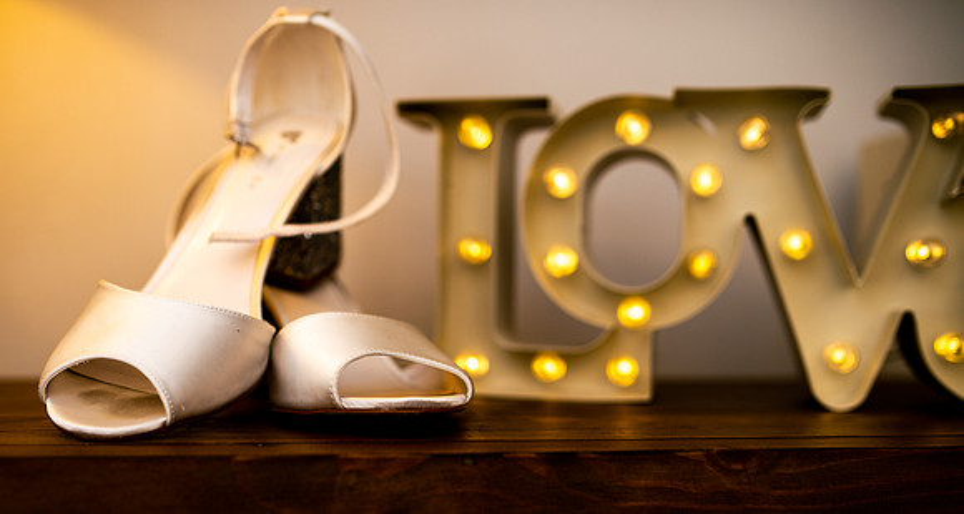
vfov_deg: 26.5
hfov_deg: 47.9
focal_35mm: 43
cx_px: 412
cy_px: 356
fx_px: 1082
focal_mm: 35
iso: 100
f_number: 2.2
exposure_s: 1/250
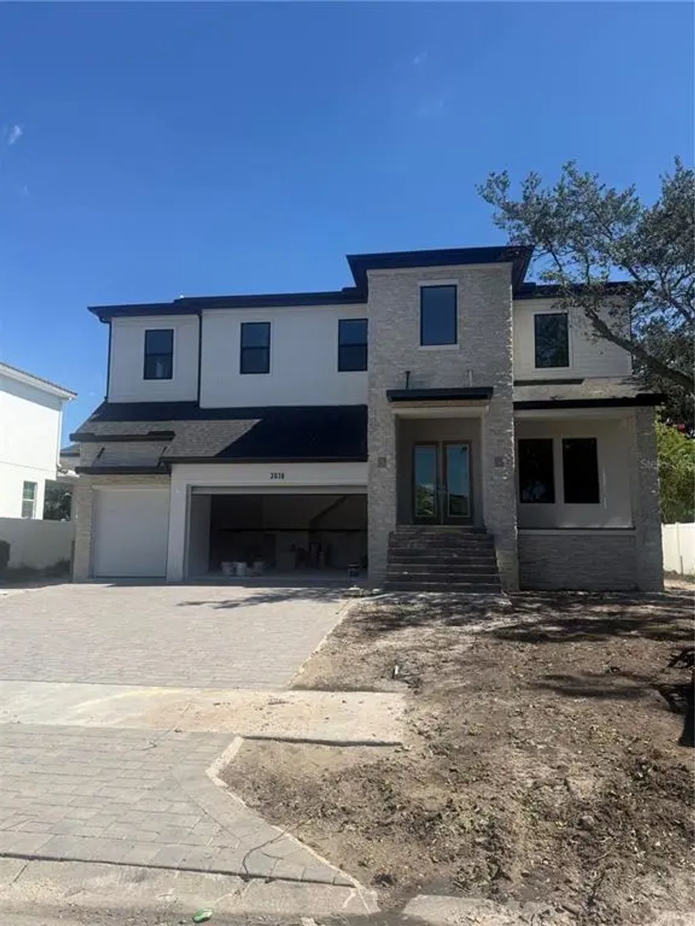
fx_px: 642
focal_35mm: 24
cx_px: 348
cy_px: 463
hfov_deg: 56.8
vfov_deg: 71.6
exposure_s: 1/5714
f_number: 1.78
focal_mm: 6.76
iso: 80
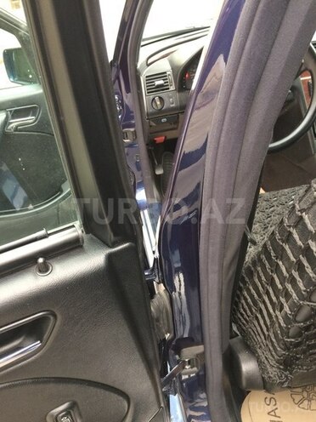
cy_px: 211
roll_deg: +10.1
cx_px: 158
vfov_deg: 61.7
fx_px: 353
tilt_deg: -31.3
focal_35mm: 29
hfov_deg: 48.2
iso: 125
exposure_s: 1/33
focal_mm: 4.15
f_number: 2.2
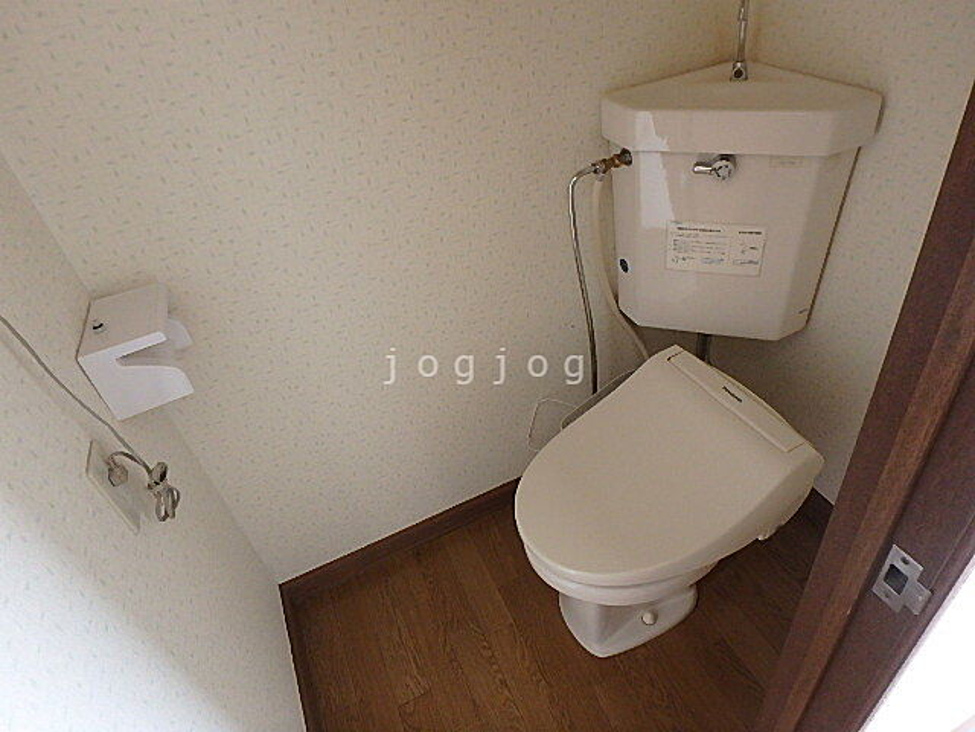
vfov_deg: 63.4
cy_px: 366
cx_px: 488
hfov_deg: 79.0
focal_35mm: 21
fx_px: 591
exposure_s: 1/30
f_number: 3.5
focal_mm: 3.7
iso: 400
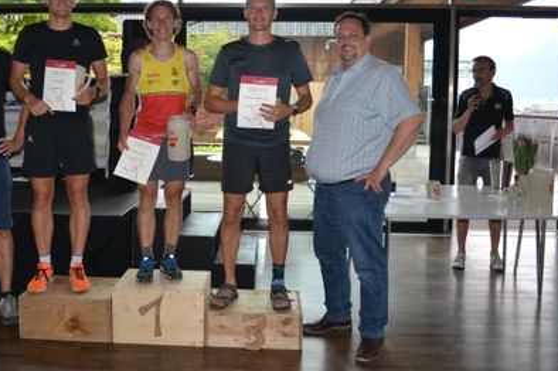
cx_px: 228
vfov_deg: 34.0
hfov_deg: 49.3
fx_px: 604
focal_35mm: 39
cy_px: 138
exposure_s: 1/125
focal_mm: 20
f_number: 4
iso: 180
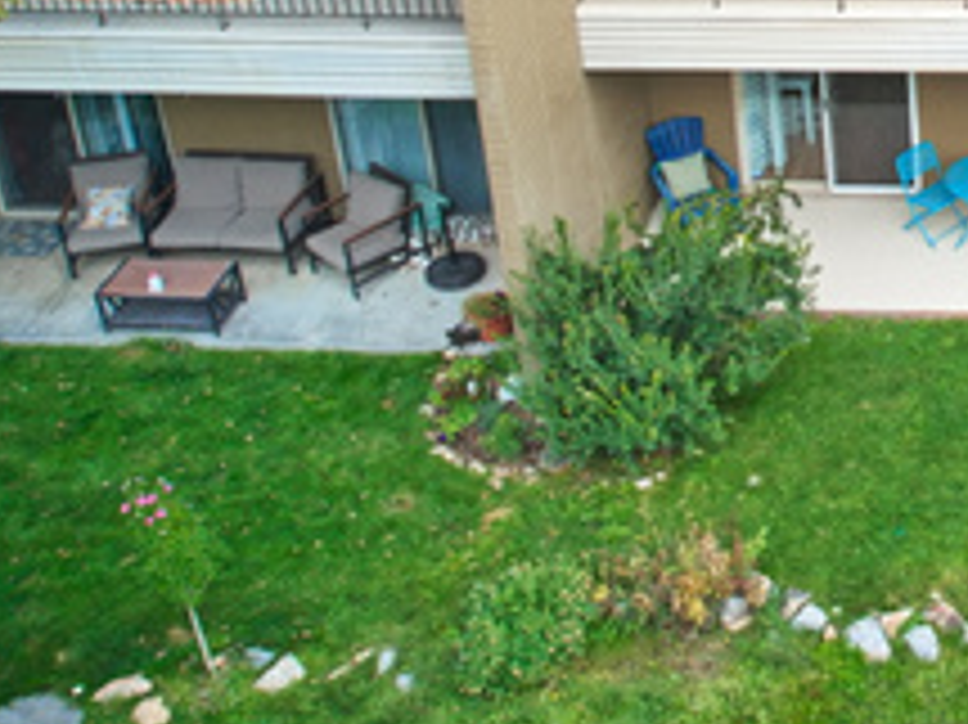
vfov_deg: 21.7
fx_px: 1761
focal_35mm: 63
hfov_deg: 27.1
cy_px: -126
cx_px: 1162
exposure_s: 1/240
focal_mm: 8.38
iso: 150
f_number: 2.8
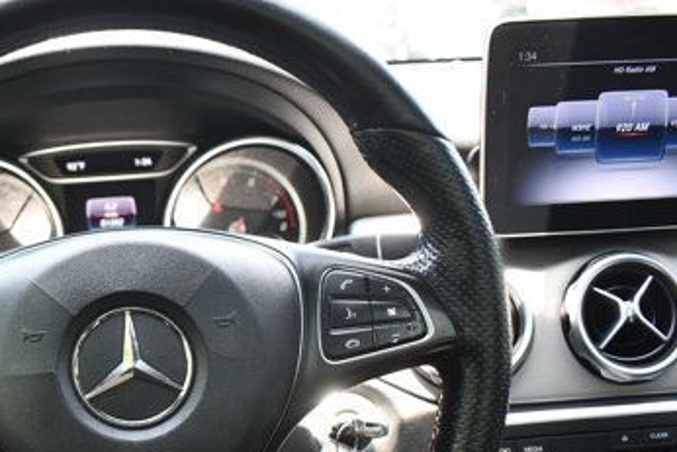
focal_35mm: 50
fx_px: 941
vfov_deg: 26.4
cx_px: 88
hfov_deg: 37.4
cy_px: 381
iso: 800
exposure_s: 1/160
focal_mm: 18
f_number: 3.5
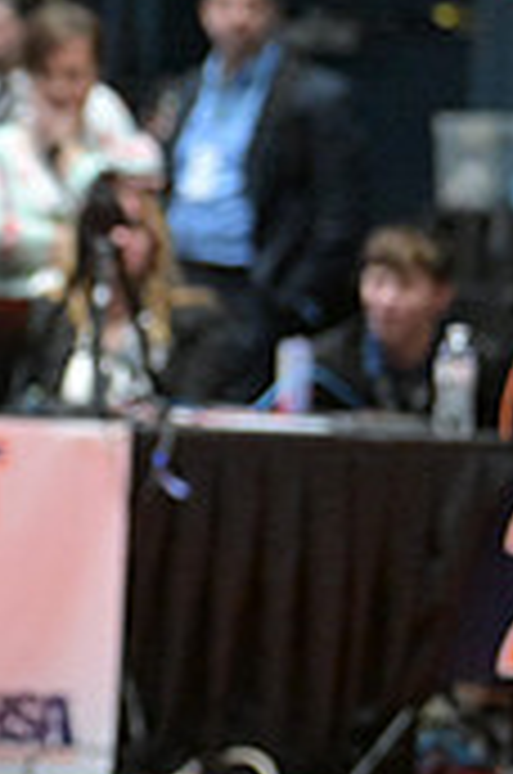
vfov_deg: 6.6
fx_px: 6674
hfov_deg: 4.3
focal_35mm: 311
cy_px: 376
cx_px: -720
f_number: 2.8
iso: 6400
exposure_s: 1/800
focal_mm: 92
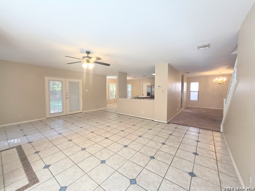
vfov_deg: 89.9
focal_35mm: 13
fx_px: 96
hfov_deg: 106.2
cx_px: 128
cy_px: 96
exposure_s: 1/120
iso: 100
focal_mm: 2.2
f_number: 1.9
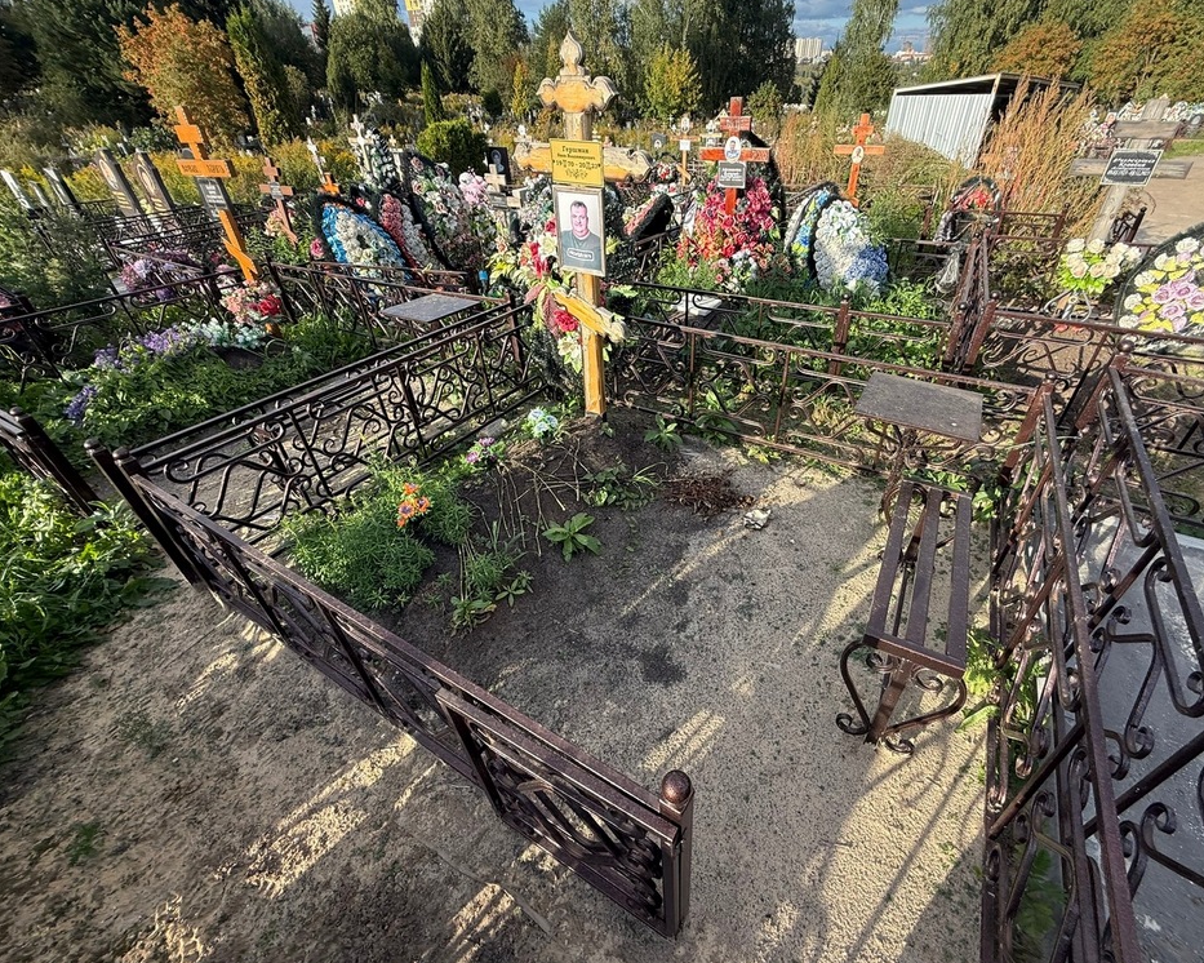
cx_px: 656
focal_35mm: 15
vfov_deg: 84.0
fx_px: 534
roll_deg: +2.2
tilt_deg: -36.8
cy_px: 485
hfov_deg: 96.6
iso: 64
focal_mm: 2.22
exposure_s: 1/549
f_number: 2.2
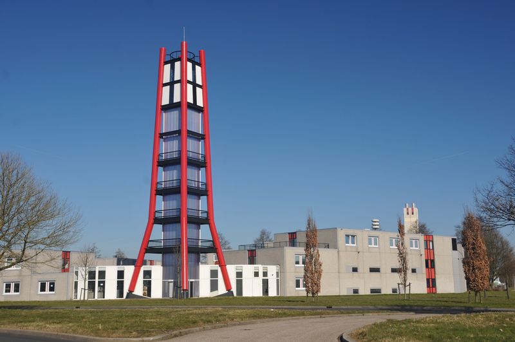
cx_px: 258
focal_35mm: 44
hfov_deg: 45.0
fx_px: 621
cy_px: 171
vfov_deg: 30.8
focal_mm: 29
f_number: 8
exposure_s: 1/250
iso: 250
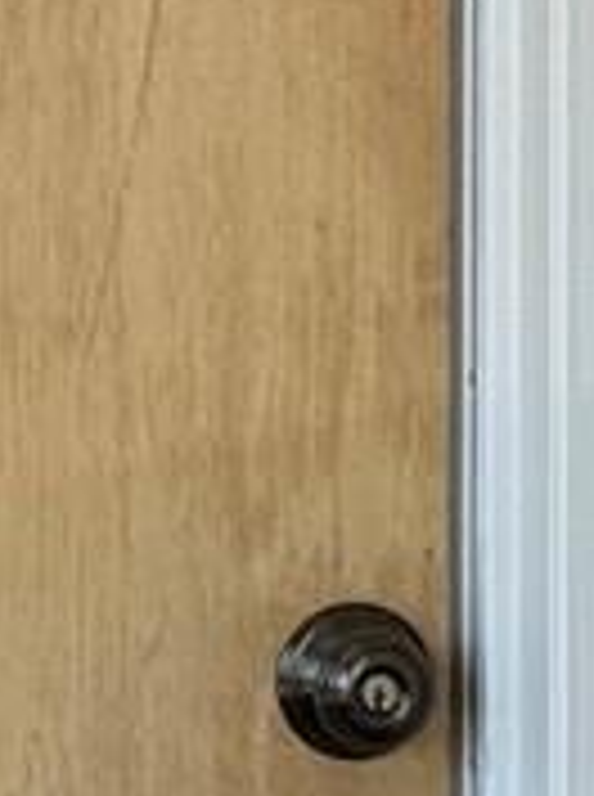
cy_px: 513
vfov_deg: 4.6
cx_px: 567
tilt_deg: -4.5
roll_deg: -0.1
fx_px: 9989
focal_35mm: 435
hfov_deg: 3.4
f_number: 1.78
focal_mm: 6.76
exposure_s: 1/151
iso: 50
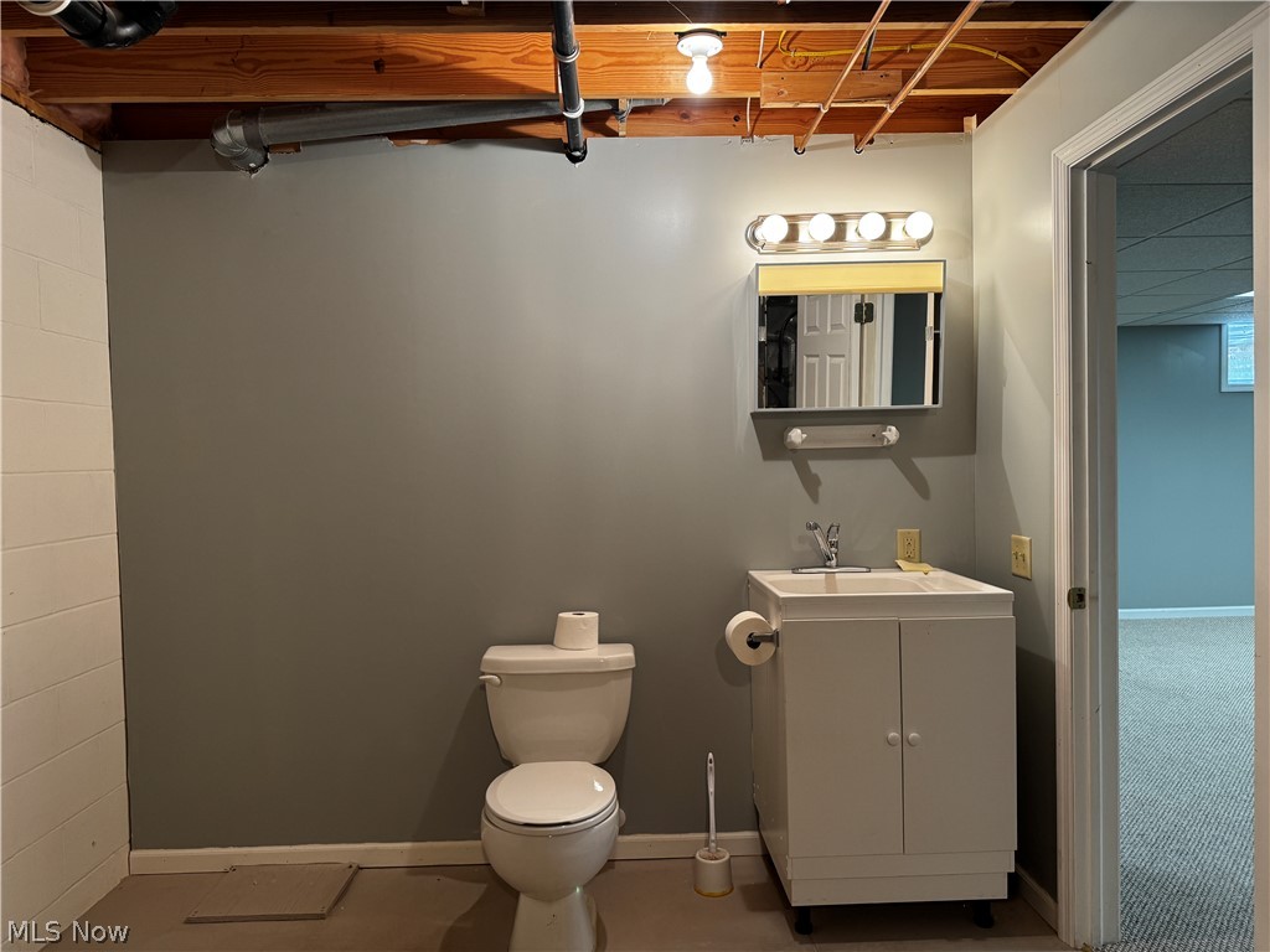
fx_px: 881
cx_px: 635
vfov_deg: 56.8
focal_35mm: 24
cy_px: 476
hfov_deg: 71.6
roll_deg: +1.4
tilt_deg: -1.9
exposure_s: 1/60
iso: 125
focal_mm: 6.76
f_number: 1.78
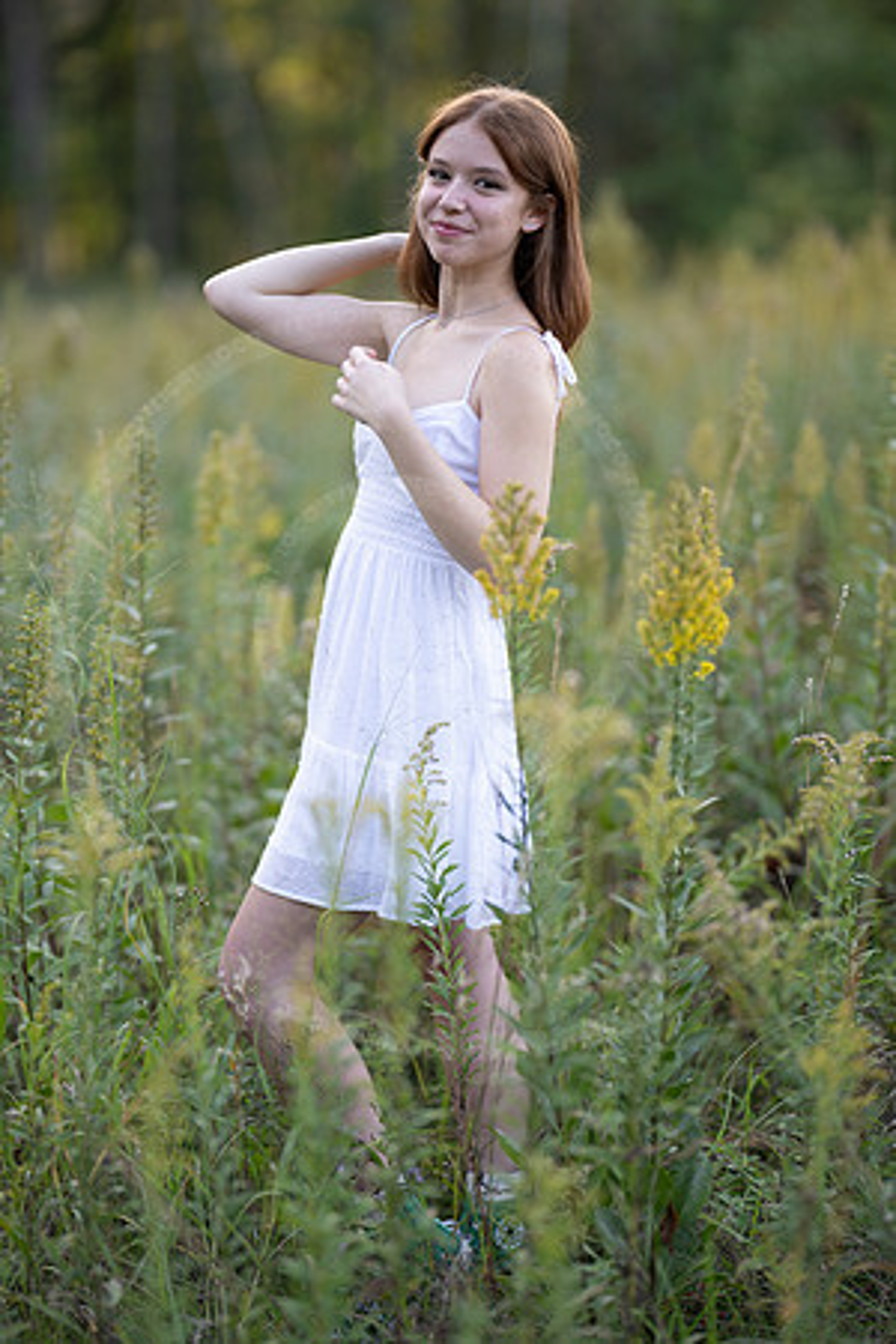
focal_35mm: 85
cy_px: 672
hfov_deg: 16.1
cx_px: 448
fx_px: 3173
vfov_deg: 23.9
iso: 160
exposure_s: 1/800
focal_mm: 85
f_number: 1.2
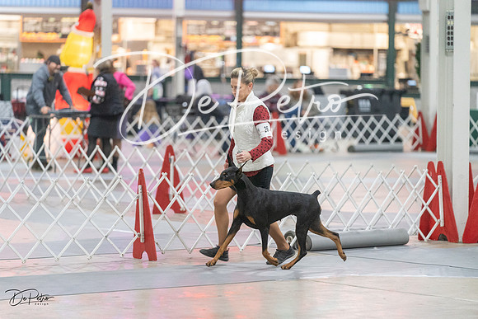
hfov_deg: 11.8
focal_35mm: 174
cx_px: 239
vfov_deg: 7.9
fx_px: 2311
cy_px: 160
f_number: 2.8
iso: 6400
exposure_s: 1/320
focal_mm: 174
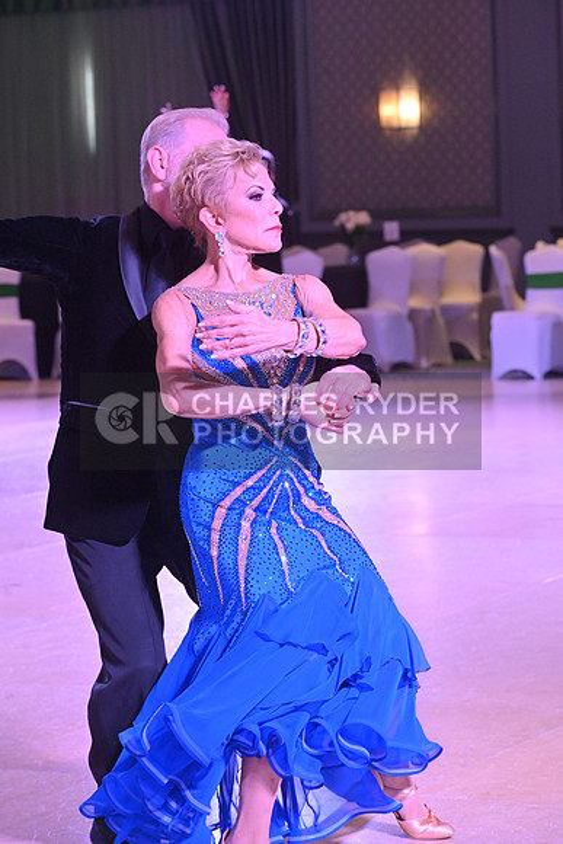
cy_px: 422
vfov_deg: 15.8
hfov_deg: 10.6
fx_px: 3048
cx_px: 282
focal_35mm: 130
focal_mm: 130
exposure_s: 1/320
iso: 5000
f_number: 8
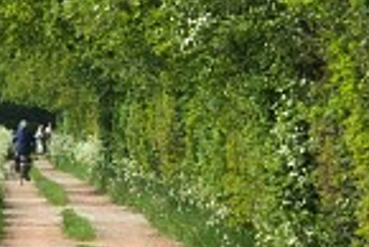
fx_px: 5971
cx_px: 107
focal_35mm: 582
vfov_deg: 2.4
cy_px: 204
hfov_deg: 3.5
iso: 200
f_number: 9.5
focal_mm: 125
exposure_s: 1/250
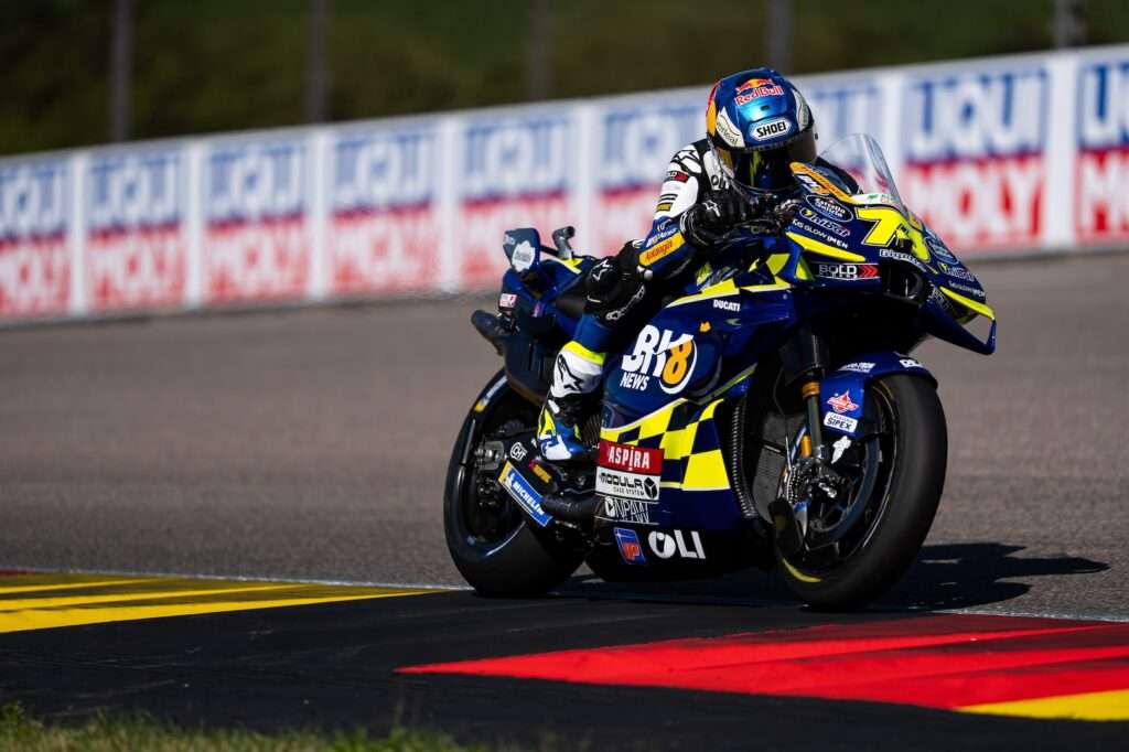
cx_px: 564
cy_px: 376
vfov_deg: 4.6
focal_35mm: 300
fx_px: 9405
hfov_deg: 6.9
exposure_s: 1/3200
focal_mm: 300
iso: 100
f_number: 2.8
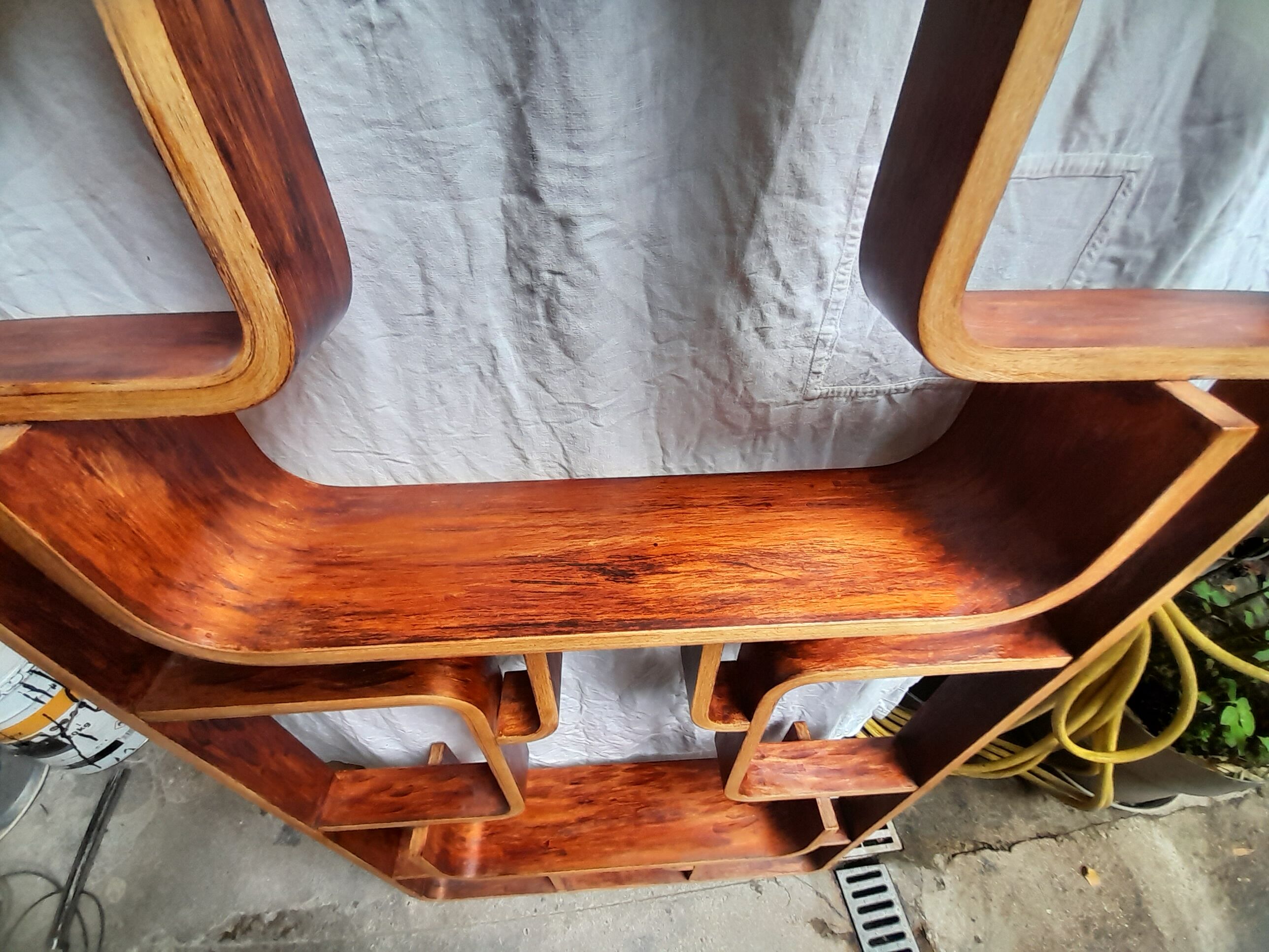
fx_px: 477
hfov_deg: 106.2
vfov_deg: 89.9
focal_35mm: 13
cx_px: 634
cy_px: 476
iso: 64
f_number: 2.2
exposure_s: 1/50
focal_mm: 1.13
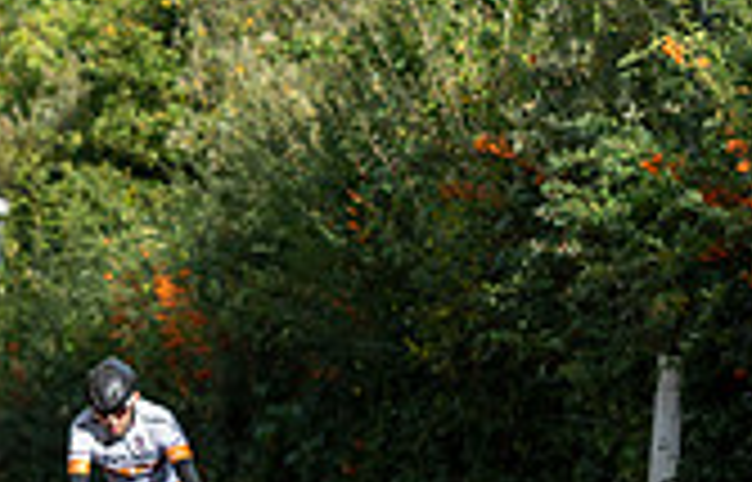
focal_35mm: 438
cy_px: 417
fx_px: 9041
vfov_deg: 3.1
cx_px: -394
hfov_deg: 4.7
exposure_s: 1/1000
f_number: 4
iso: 200
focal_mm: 102
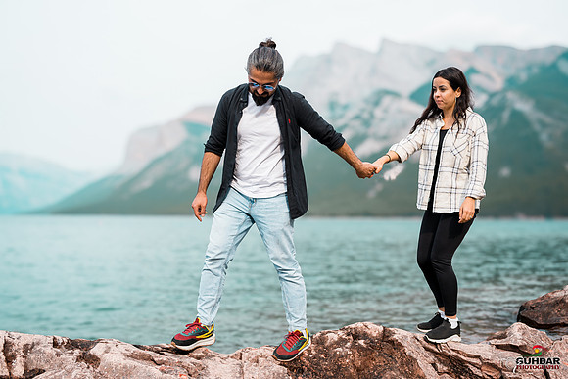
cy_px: 190
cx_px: 284
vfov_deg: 37.9
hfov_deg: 54.4
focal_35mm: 35
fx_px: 552
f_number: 2.8
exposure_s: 1/3200
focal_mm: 35
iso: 200
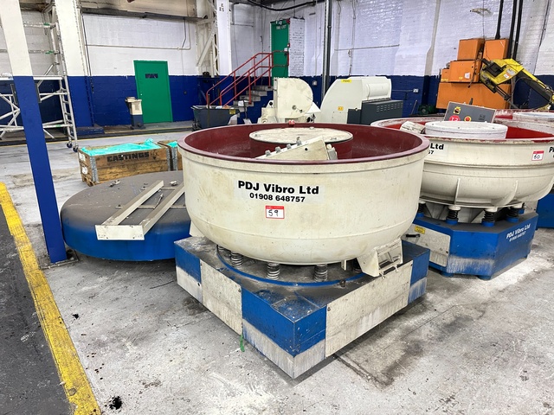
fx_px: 384
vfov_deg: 56.8
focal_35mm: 24
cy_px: 208
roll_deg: +0.3
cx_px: 277
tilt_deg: -19.0
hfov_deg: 71.6
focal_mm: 6.86
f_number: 1.78
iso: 400
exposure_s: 1/50
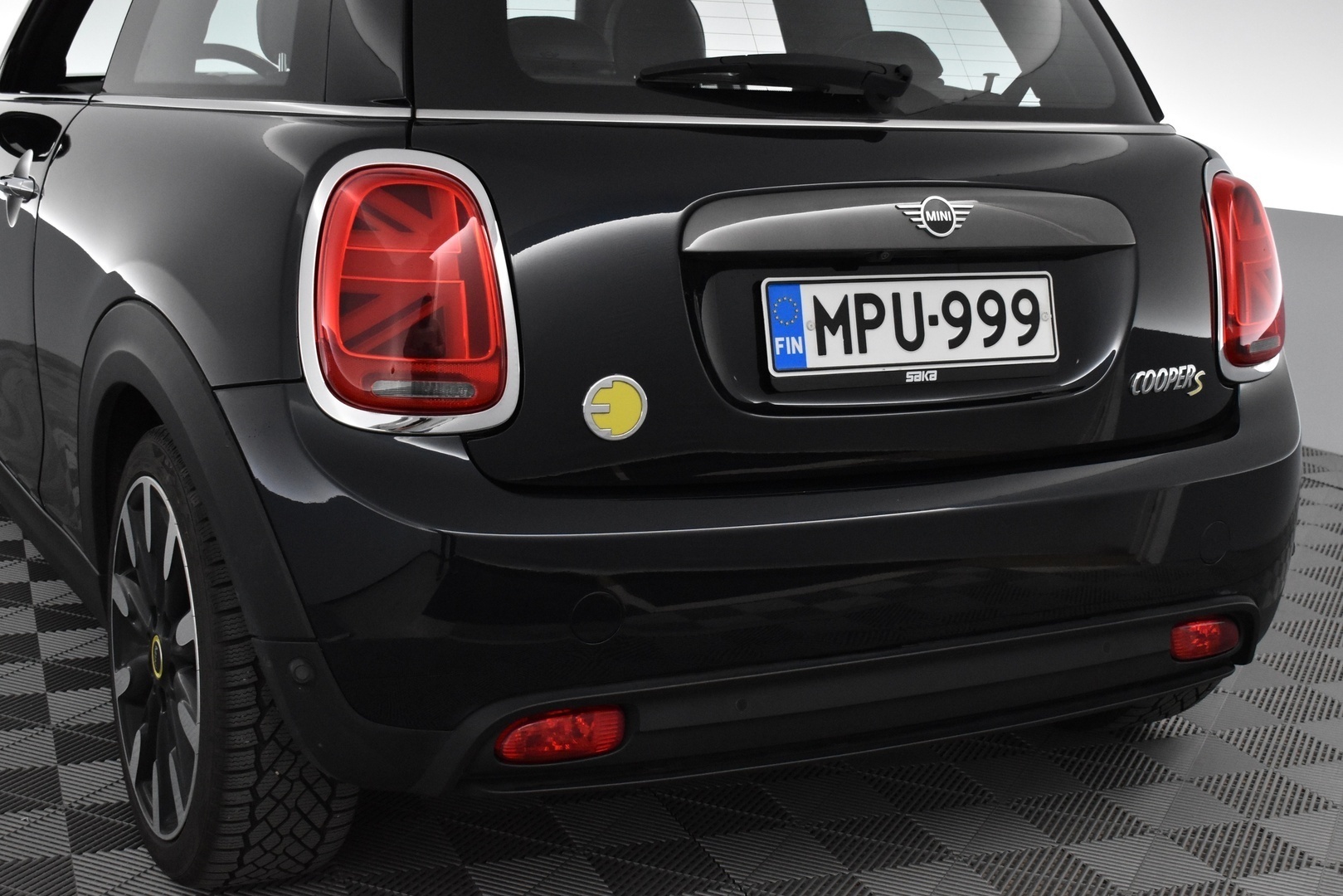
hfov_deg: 38.9
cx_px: 672
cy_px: 448
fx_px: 1903
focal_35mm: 51
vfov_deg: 26.5
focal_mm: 34
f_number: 6.3
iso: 3200
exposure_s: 1/160
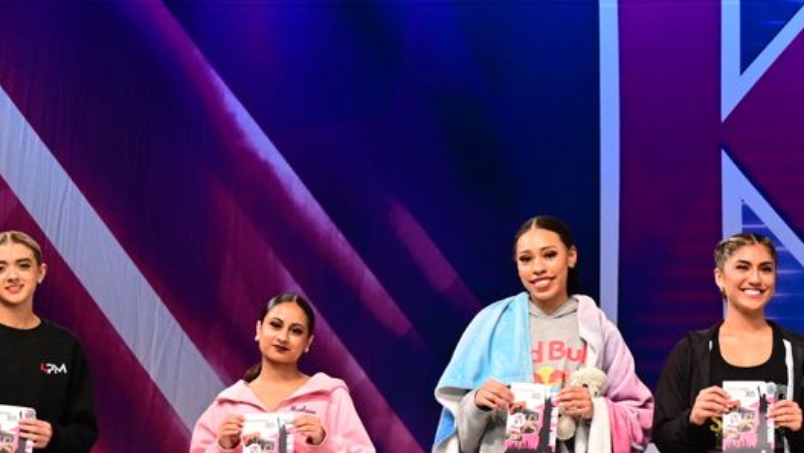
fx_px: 2986
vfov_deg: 8.7
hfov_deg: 15.0
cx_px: 853
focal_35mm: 140
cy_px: 114
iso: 2500
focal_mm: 47
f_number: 3.2
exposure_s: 1/800
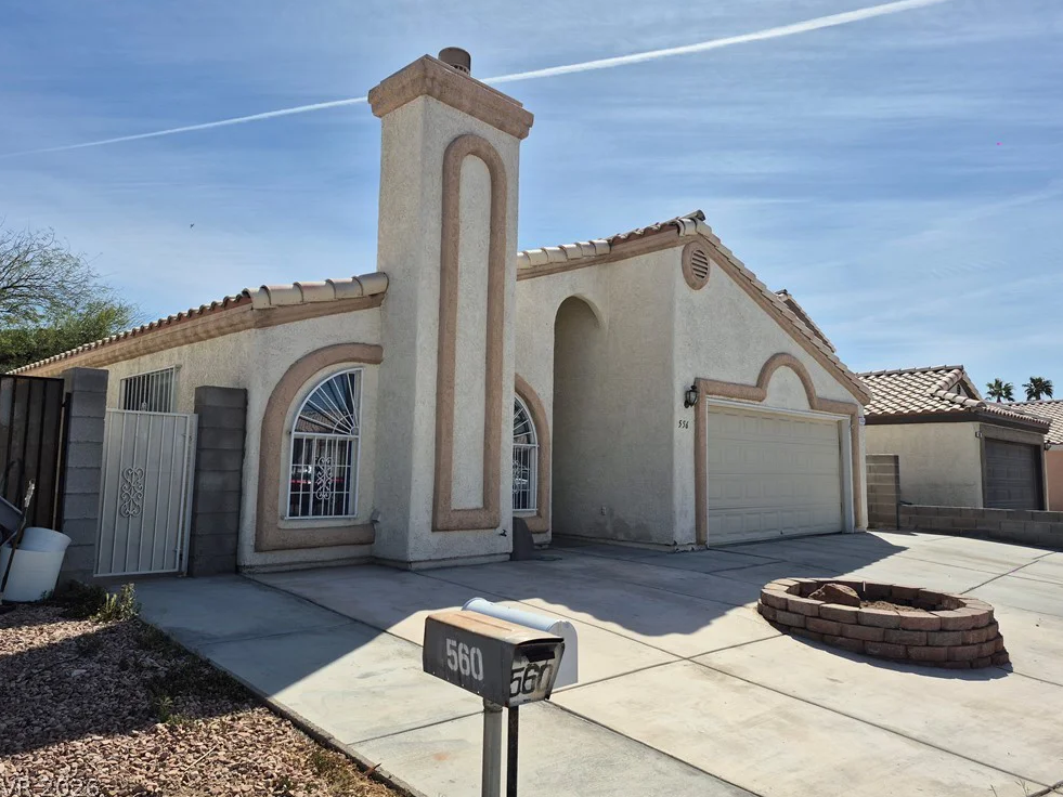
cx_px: 536
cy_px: 390
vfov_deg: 56.8
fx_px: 737
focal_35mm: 24
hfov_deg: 71.6
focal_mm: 5.4
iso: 25
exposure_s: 1/2952
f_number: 1.8
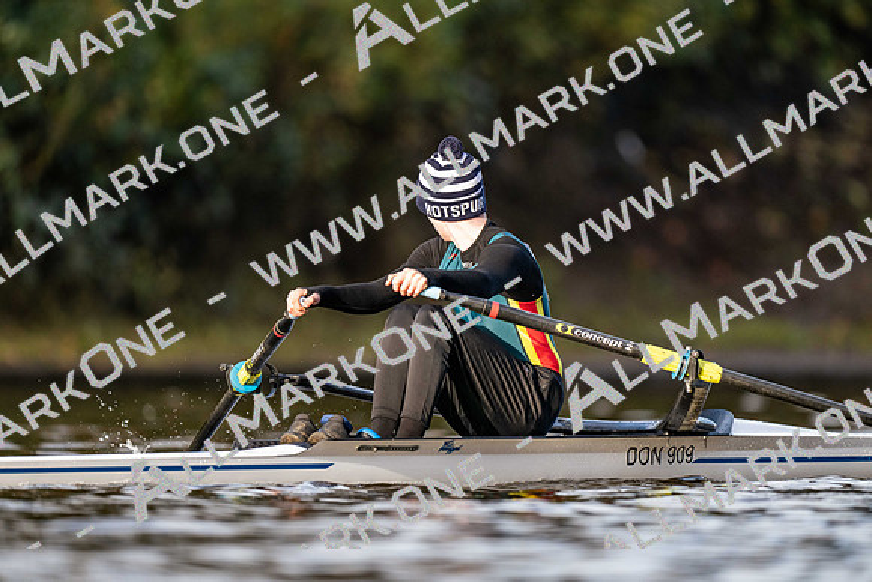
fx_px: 14536
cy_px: 291
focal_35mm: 600
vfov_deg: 2.3
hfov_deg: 3.4
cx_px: 436
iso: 1400
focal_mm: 600
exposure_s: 1/2500
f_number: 4
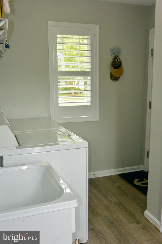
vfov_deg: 54.4
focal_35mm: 35
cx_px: 81
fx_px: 236
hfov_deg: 37.9
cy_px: 122
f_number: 4
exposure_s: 1/125
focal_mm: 13.1
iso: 450
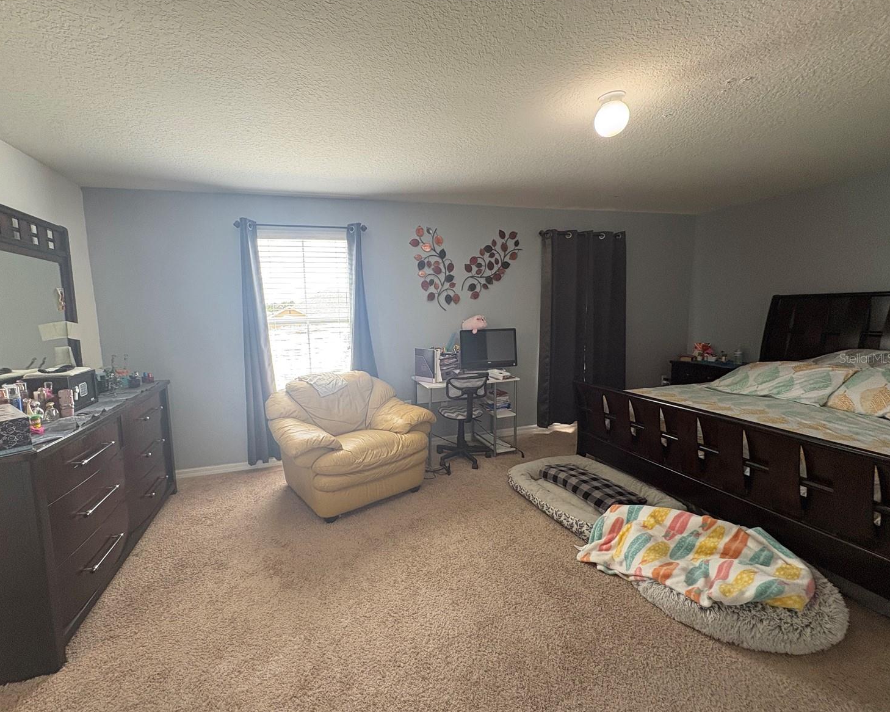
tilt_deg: -7.2
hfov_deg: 96.6
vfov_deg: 84.0
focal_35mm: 15
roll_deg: +2.1
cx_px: 408
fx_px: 395
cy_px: 358
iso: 160
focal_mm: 2.22
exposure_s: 1/120
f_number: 2.2
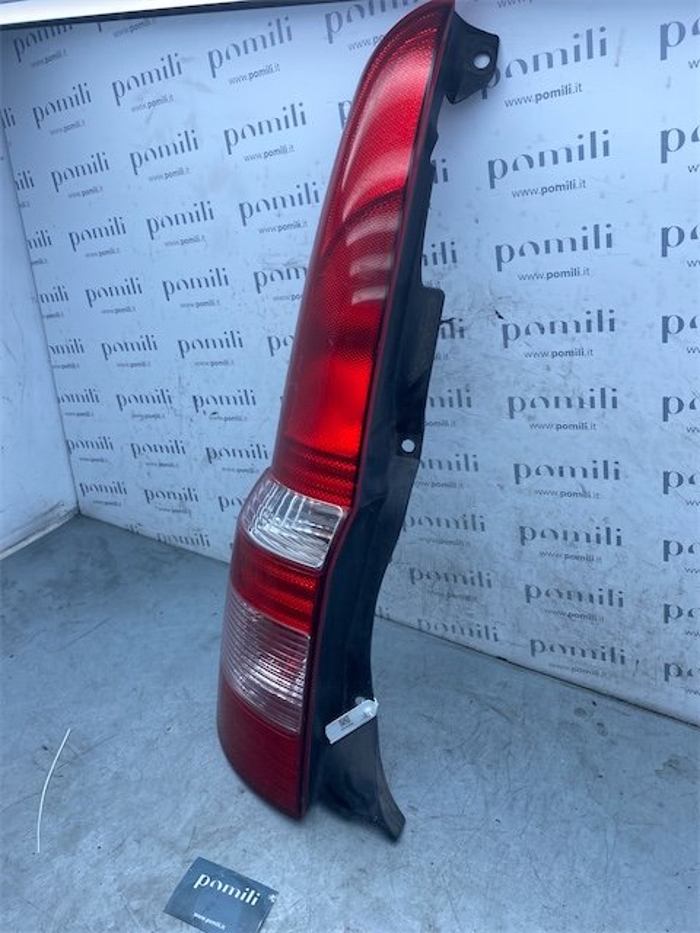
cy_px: 466
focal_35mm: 26
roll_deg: +1.2
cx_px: 350
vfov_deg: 67.3
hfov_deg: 53.1
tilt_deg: -26.9
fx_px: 701
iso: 32
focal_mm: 4.25
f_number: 1.8
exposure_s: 1/957
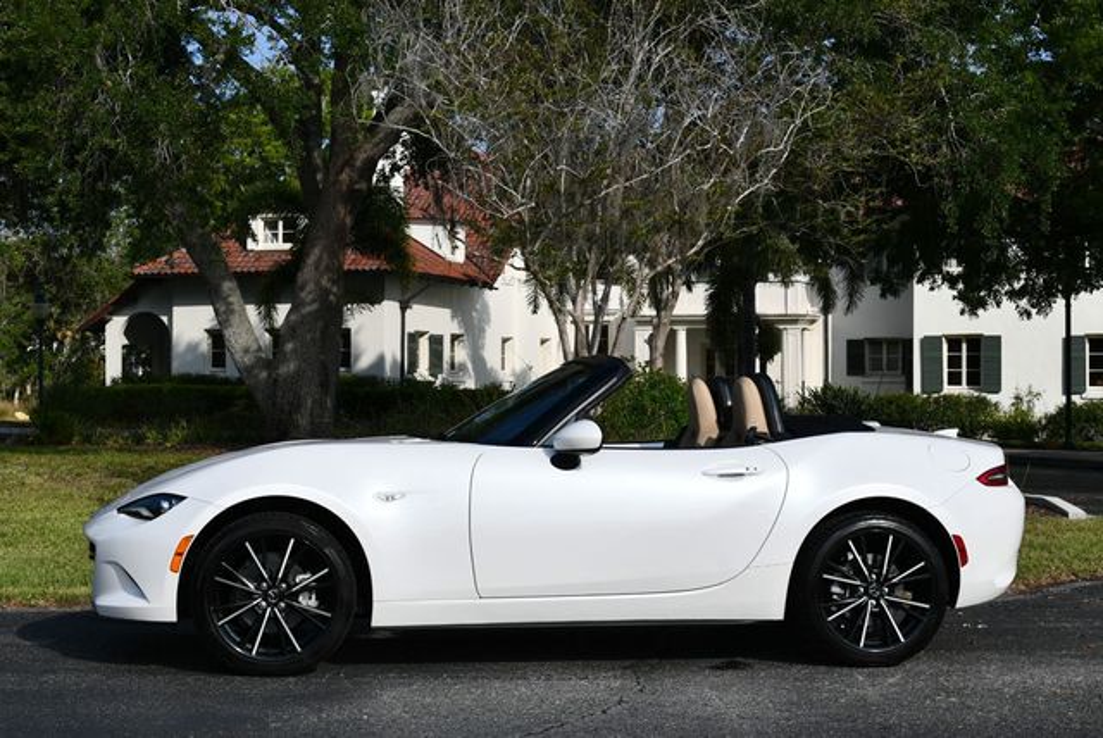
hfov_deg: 31.4
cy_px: 369
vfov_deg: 21.3
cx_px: 552
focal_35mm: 64
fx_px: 1963
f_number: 9
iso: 100
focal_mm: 32
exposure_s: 1/320
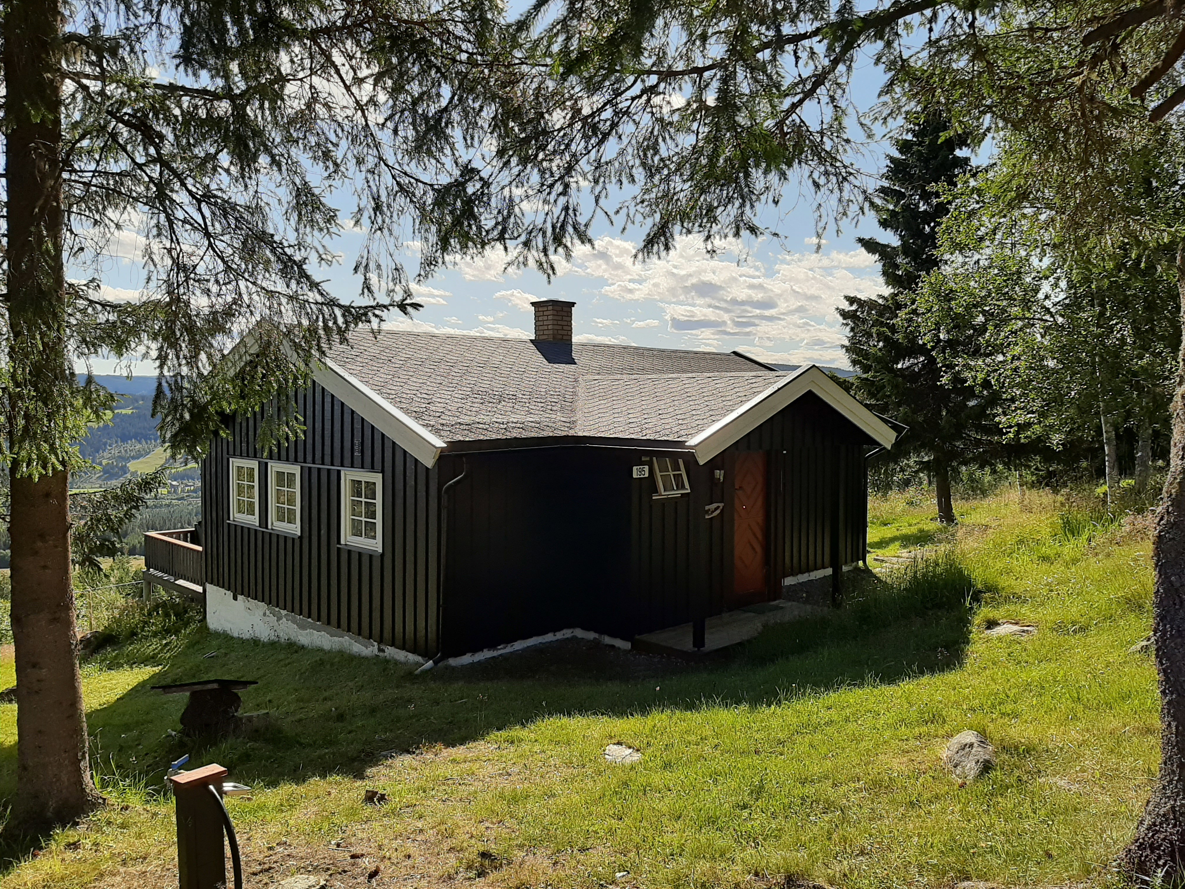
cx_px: 592
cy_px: 444
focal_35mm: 26
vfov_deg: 53.1
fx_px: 890
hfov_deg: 67.3
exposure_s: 1/3145
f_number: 1.7
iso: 40
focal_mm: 3.93
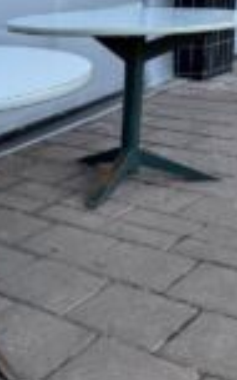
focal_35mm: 59
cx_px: -21
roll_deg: +1.8
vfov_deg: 34.5
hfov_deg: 21.0
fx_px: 610
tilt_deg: -18.7
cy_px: 196
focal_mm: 6.76
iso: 80
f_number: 1.78
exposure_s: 1/582
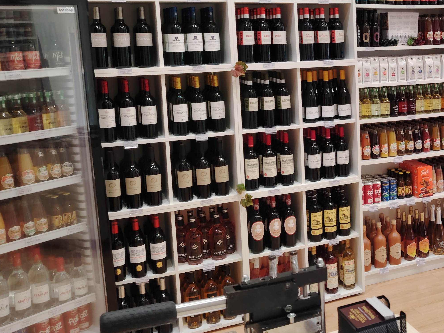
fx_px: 616
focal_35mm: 48
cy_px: 110
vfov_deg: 30.0
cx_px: 414
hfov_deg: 36.7
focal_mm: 5.25
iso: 694
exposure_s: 1/33.3
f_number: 1.75
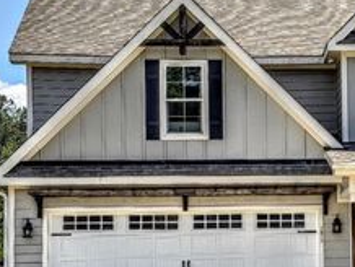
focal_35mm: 110
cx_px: 337
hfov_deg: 17.5
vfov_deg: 13.5
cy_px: 187
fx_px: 1129
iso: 64
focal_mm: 6.76
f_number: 1.78
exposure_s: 1/5587
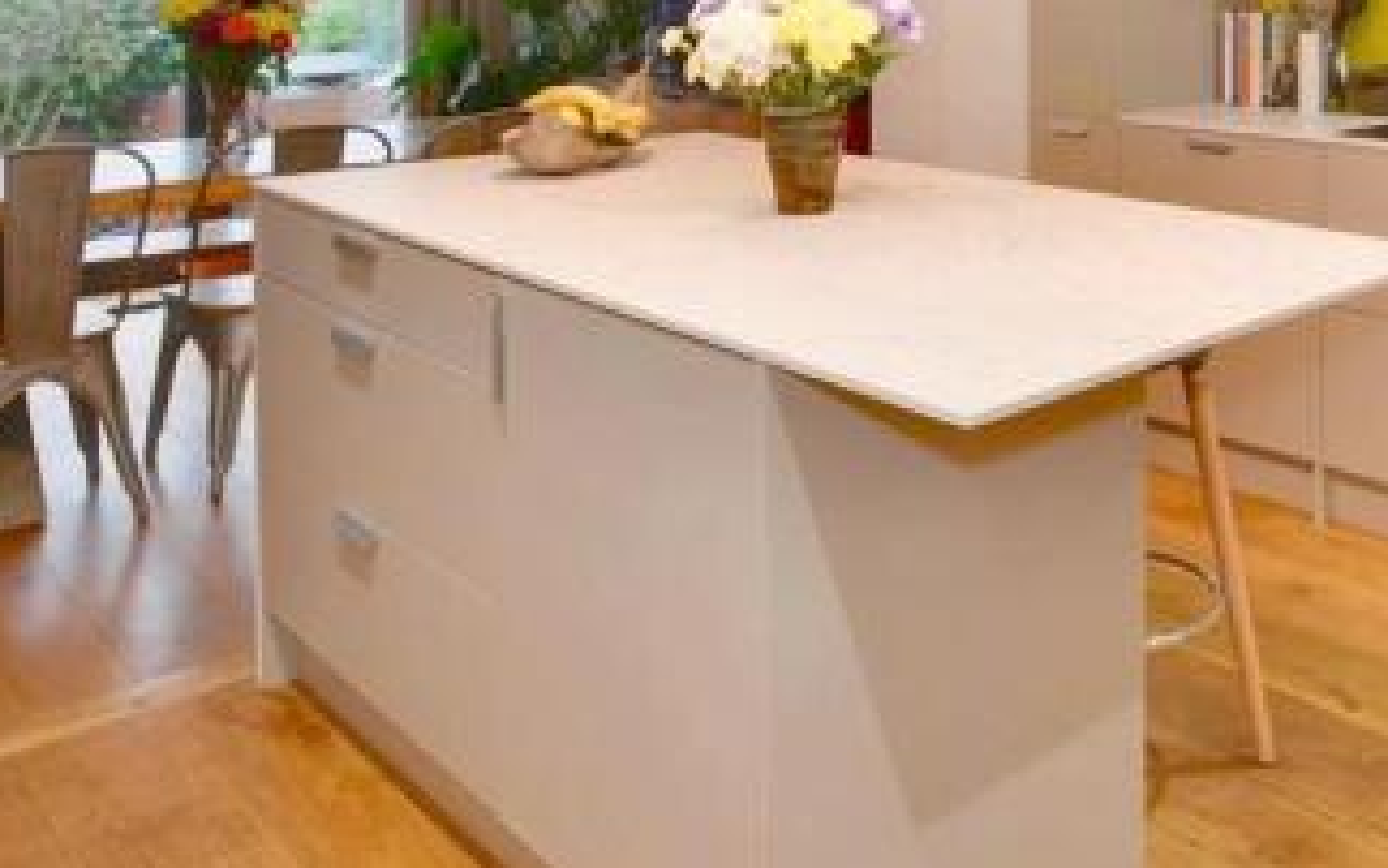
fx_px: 1173
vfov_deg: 35.9
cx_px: 1018
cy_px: -32
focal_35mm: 31
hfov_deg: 58.5
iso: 160
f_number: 8
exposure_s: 1/13
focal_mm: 10
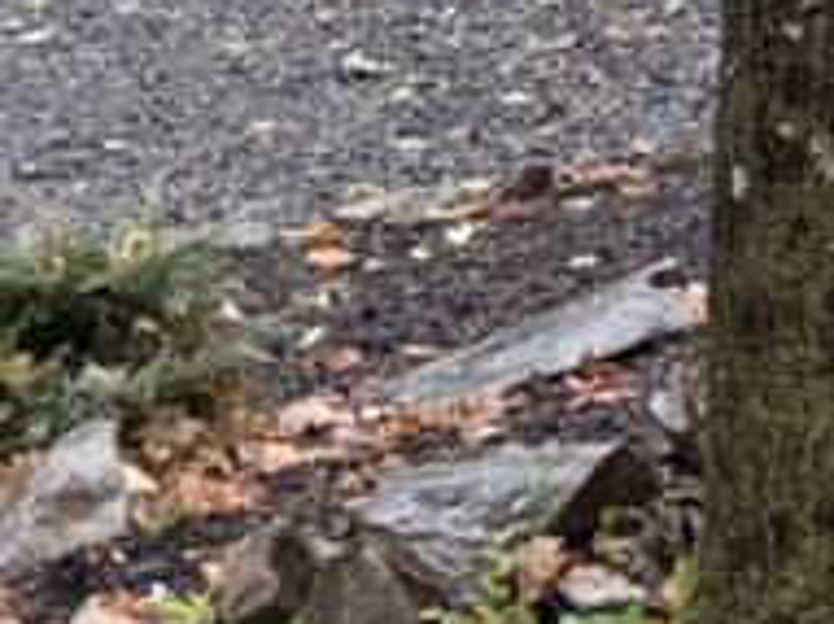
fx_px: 4358
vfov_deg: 7.3
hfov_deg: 10.5
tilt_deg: +0.7
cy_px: -1191
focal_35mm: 181
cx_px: 1327
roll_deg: -0.5
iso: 100
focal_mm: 6.76
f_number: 1.78
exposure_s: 1/607
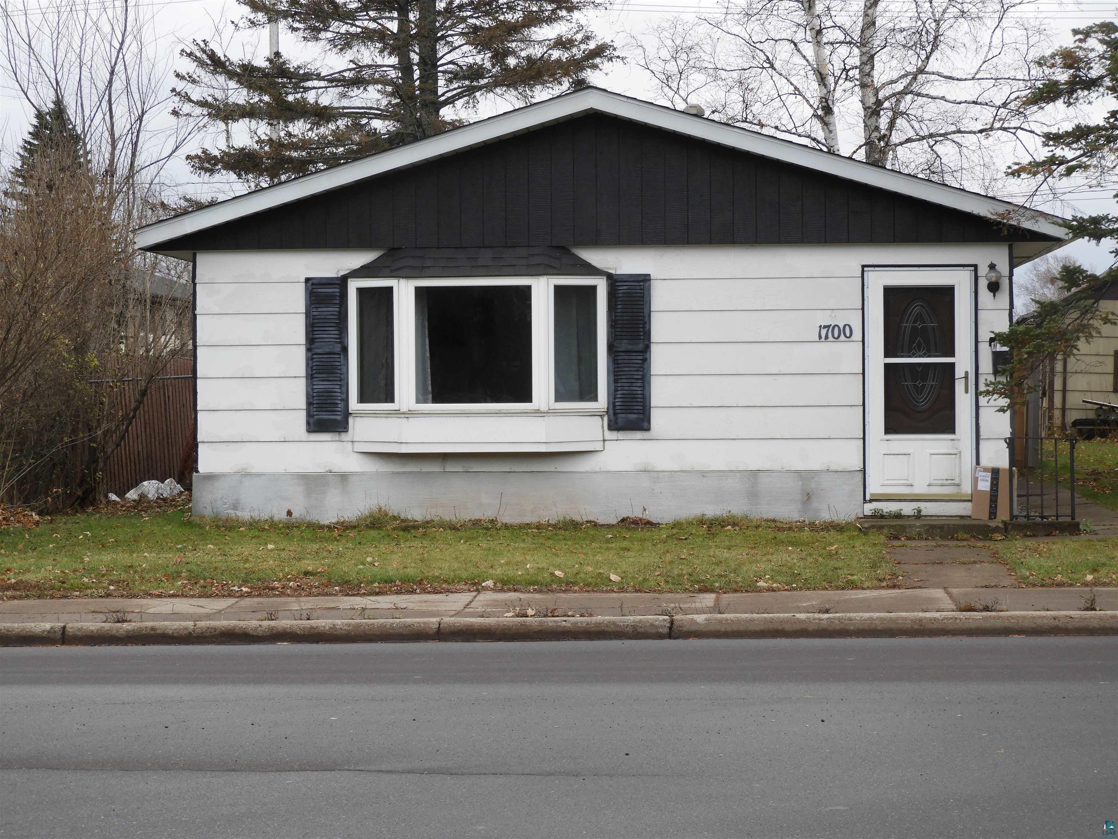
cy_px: 420
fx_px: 2745
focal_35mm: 85
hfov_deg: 23.0
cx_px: 559
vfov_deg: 17.4
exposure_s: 1/80
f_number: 4.5
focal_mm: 15.2
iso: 100
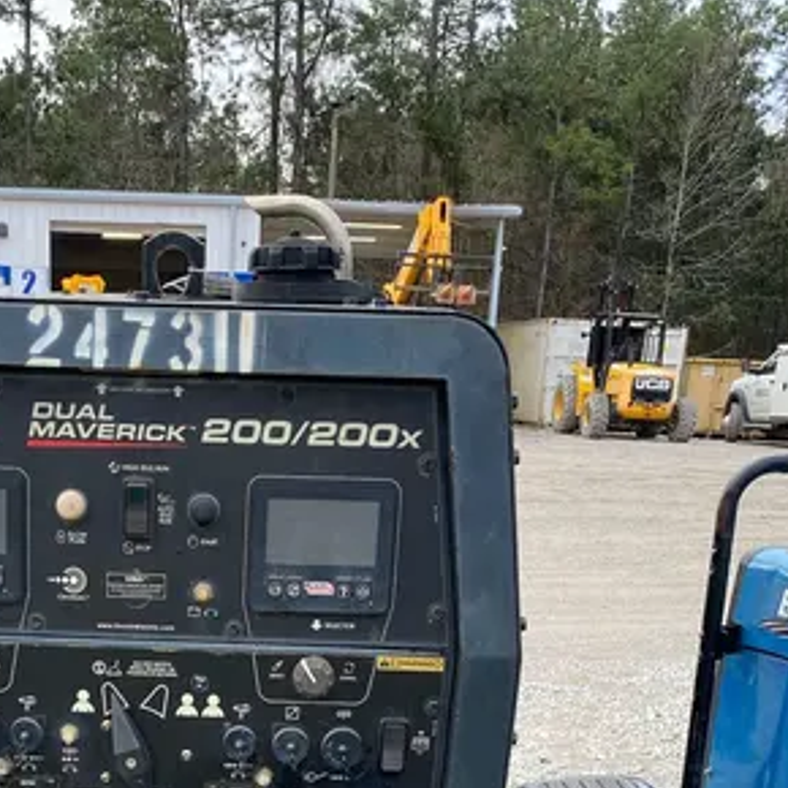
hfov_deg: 29.0
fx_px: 1494
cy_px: 920
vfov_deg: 26.6
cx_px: 185
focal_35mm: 58
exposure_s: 1/246
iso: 32
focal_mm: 4.25
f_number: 1.8
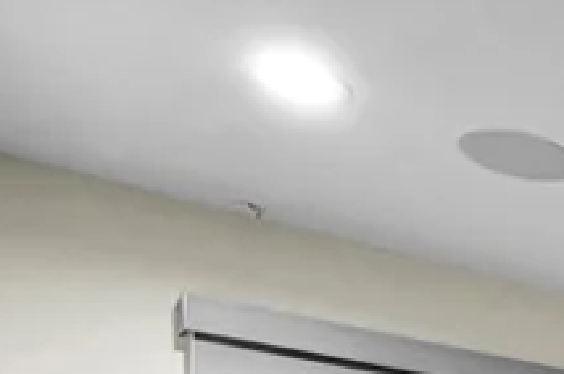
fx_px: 1048
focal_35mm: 67
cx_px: 1141
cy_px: 657
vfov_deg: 17.0
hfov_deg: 18.6
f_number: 8
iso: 800
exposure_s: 1/2.5
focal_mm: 14
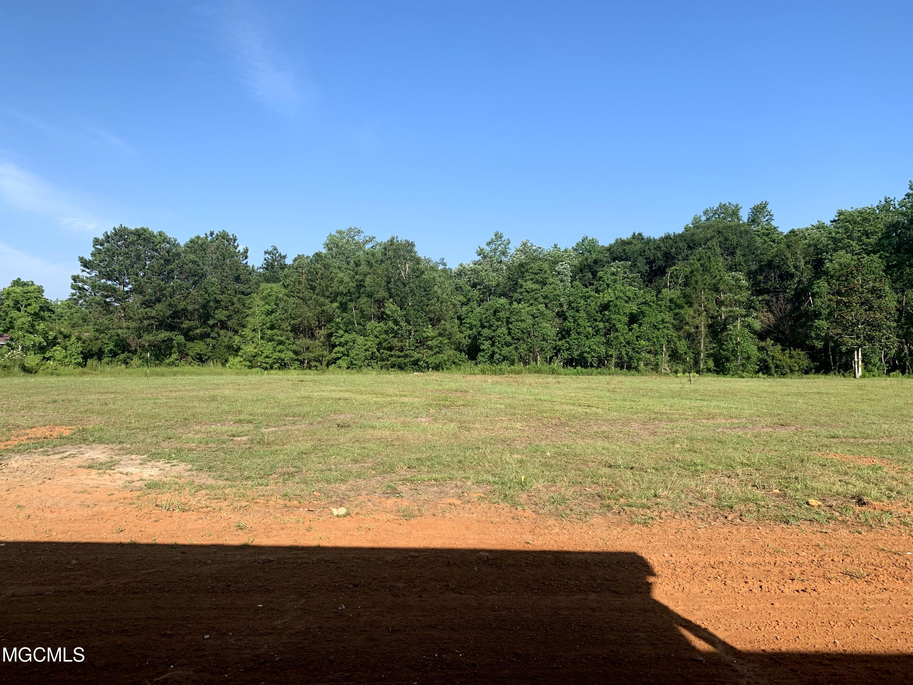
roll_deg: -0.2
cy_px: 342
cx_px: 456
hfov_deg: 67.3
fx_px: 686
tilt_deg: +2.1
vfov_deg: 53.1
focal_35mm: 26
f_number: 1.8
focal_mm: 4.25
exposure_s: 1/1748
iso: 25
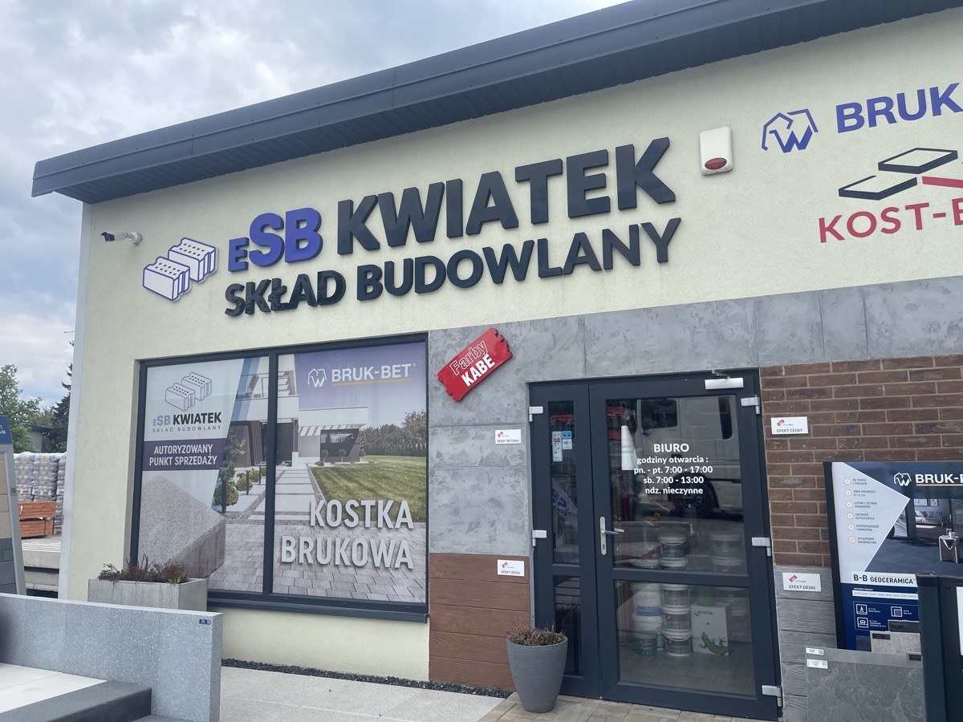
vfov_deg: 54.9
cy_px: 361
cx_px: 482
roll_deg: +1.1
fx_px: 695
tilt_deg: +7.3
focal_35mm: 25
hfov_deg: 69.4
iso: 32
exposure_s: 1/1575
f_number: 1.6
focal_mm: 5.1
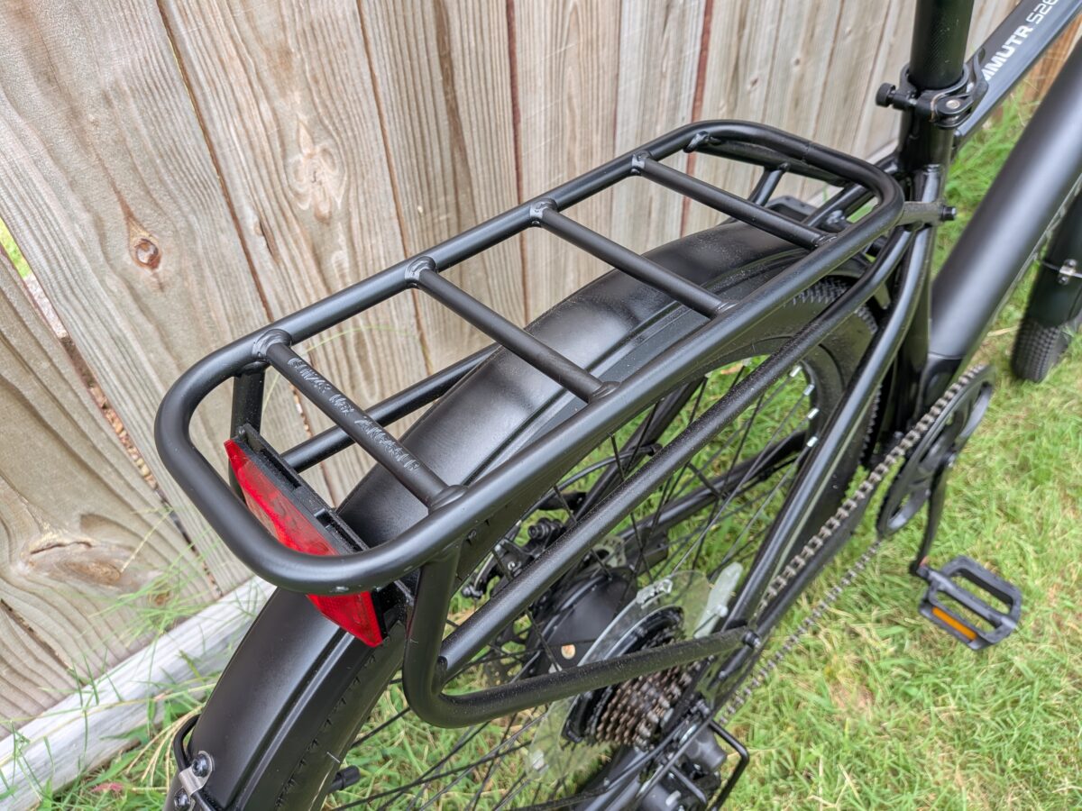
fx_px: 750
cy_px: 406
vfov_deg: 56.8
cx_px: 541
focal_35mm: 24
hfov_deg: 71.6
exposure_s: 1/215
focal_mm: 4.53
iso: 45
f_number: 1.7
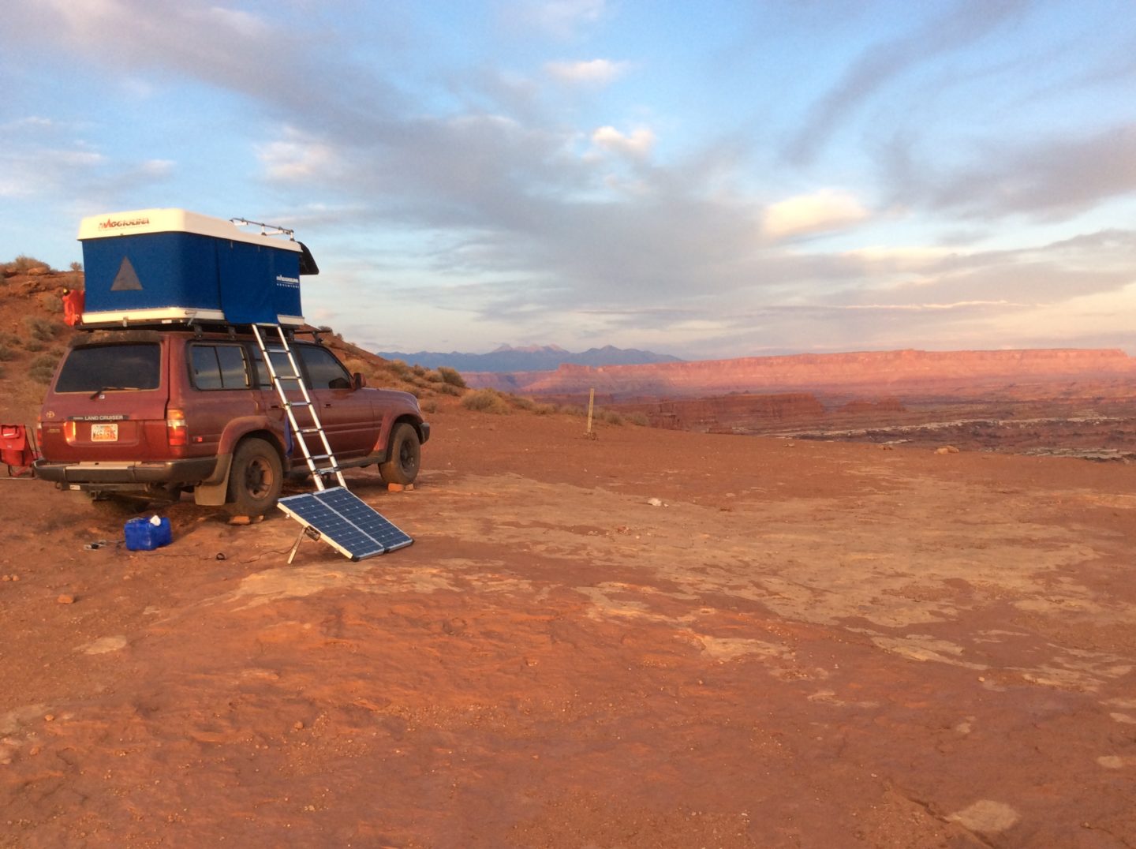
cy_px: 424
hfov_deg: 56.9
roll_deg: +0.6
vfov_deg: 44.1
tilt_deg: -2.0
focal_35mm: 32
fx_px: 1049
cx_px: 568
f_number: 2.4
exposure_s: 1/120
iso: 40
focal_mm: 3.3
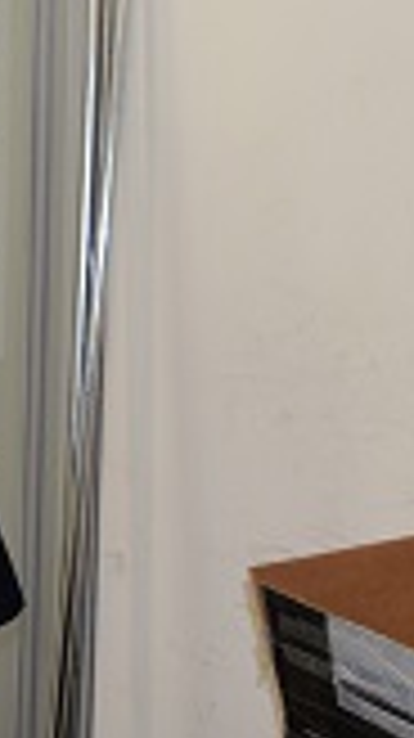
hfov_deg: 8.5
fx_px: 2580
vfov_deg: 16.0
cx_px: -518
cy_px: 18
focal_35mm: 132
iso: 800
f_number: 4.5
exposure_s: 1/80
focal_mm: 23
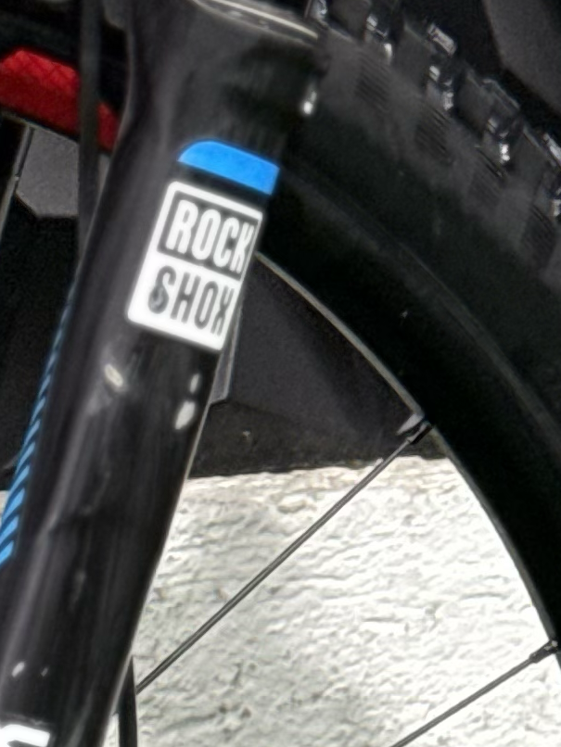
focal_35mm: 240
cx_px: 1185
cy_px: 666
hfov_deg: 6.0
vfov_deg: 8.2
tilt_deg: -11.7
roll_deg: -3.8
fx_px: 5183
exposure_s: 1/60
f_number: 1.78
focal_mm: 6.76
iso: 250
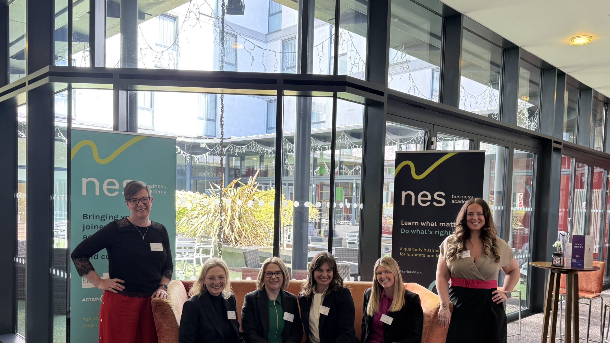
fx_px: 501
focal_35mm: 31
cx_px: 312
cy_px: 228
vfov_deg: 37.4
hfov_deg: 62.6
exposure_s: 1/100
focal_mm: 6.76
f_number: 1.78
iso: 100
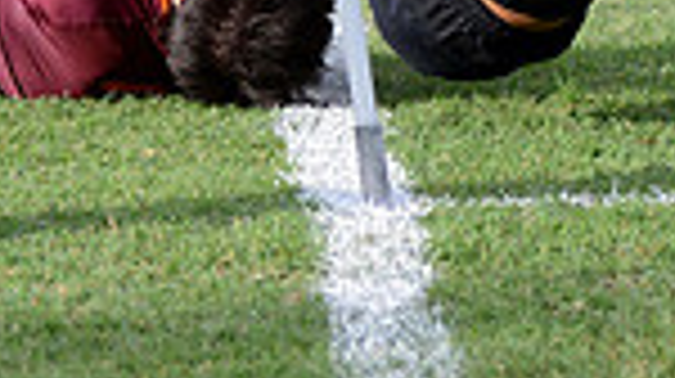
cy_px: -461
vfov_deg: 2.0
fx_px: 10531
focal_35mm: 589
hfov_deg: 3.7
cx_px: 166
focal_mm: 145
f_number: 4
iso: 800
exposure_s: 1/1250
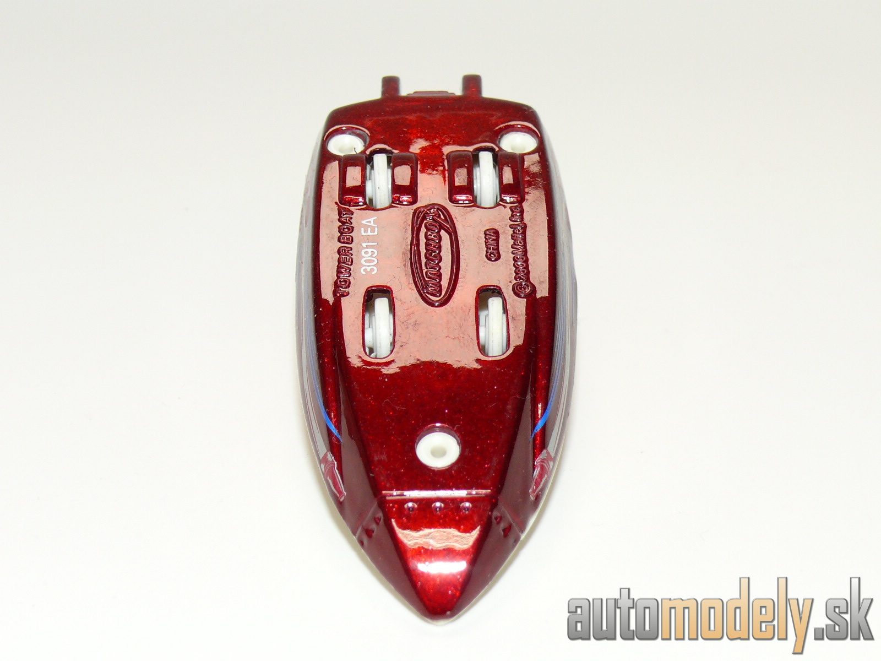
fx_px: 2062
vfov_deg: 18.2
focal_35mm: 81
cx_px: 440
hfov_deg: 24.1
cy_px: 330
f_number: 4
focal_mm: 11.9
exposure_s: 1/30
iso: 100
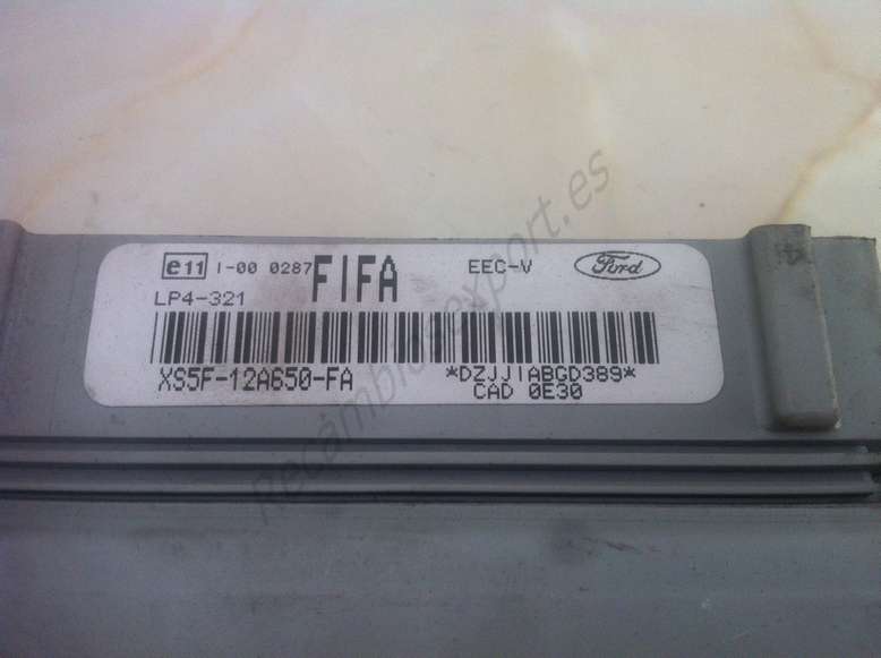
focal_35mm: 35
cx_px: 440
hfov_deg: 52.7
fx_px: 889
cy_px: 329
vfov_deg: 40.6
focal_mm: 3.85
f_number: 2.8
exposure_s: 1/60
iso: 100
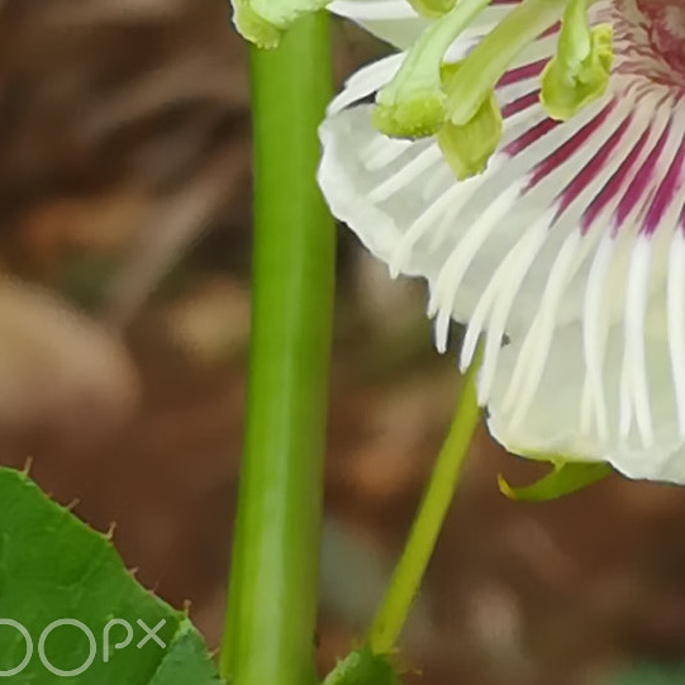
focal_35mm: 68
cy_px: -199
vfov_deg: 22.7
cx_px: 612
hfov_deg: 24.6
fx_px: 1522
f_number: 2.2
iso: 50
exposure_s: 1/100
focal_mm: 3.83
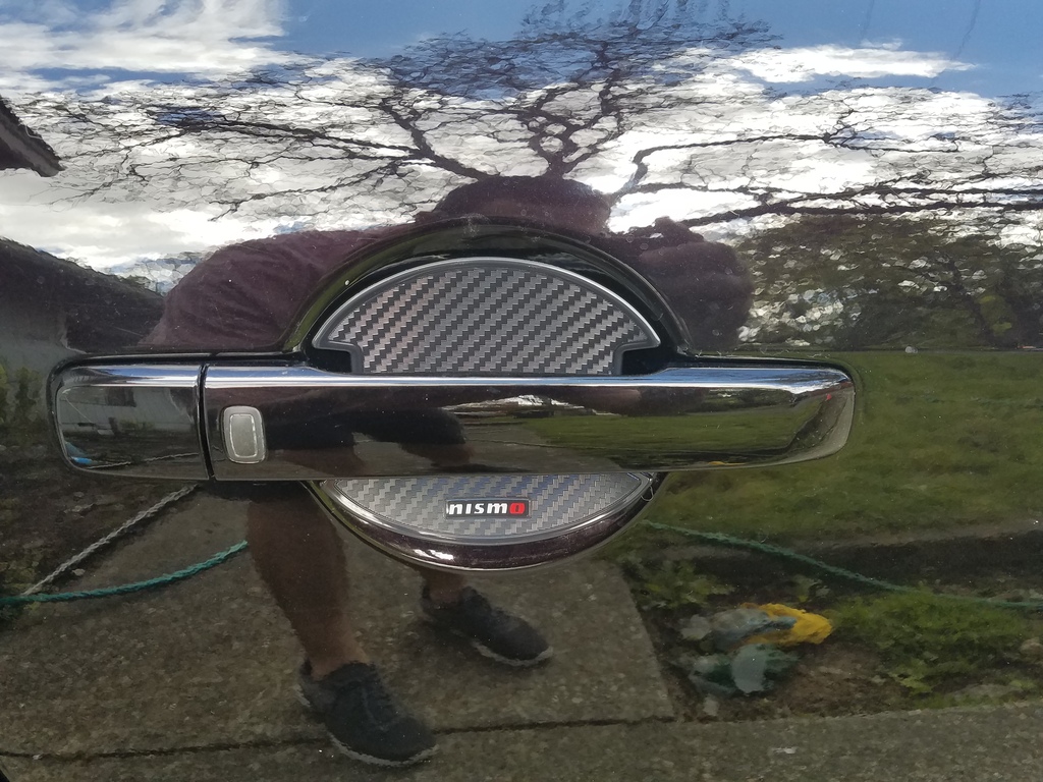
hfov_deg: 67.3
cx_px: 522
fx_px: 783
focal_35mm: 26
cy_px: 391
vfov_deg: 53.1
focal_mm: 4.2
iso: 50
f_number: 1.7
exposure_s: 1/120
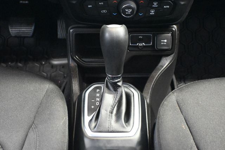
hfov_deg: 36.0
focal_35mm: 56
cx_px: 112
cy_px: 75
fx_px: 347
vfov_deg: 24.4
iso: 12800
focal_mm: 37
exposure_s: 1/10
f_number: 5.3
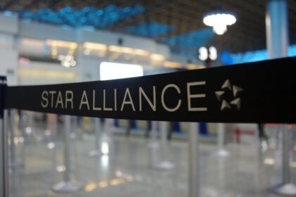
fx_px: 296
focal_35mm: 36
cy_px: 98
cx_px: 148
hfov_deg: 53.1
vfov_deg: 36.9
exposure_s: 1/50
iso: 1600
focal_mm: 24.4
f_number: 4
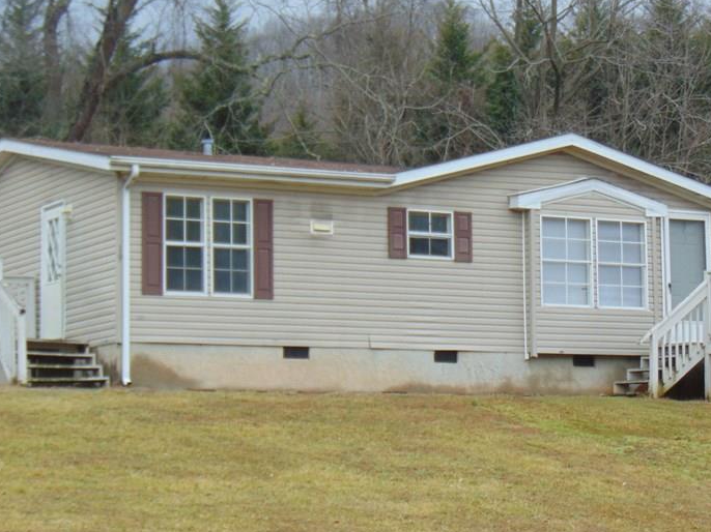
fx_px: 2176
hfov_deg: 18.5
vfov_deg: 14.0
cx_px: 424
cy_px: 255
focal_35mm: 106
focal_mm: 12.8
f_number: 3.7
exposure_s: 1/160
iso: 80
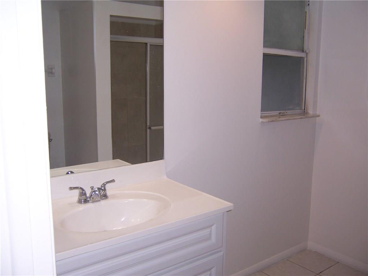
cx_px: 184
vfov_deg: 42.9
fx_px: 351
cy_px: 138
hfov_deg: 55.4
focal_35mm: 33
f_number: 2.8
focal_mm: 5.5
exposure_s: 1/60
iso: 80
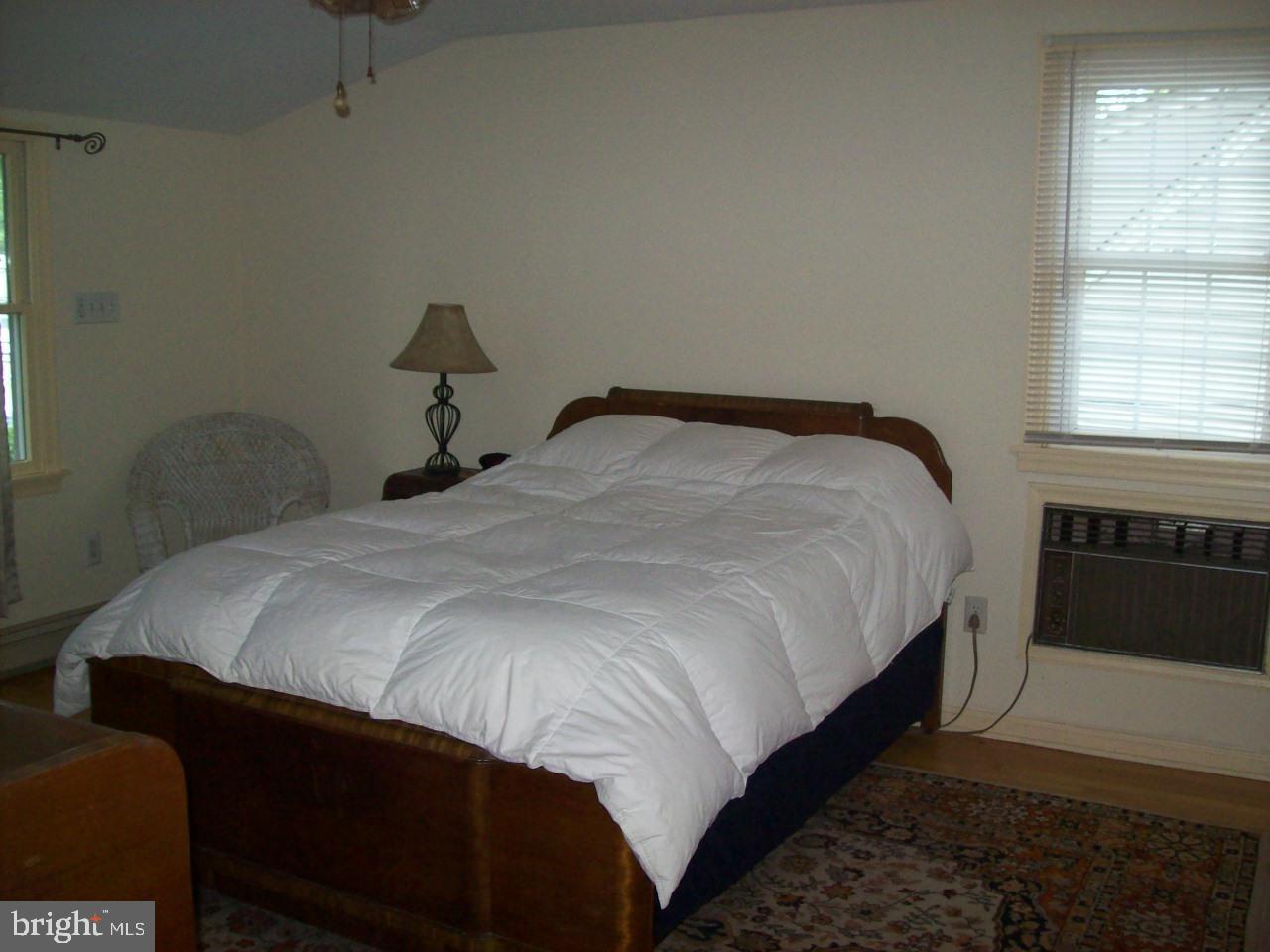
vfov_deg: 39.7
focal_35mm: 36
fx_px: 1321
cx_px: 635
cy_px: 476
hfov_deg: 51.4
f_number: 2.7
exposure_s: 1/64
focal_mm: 6
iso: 200
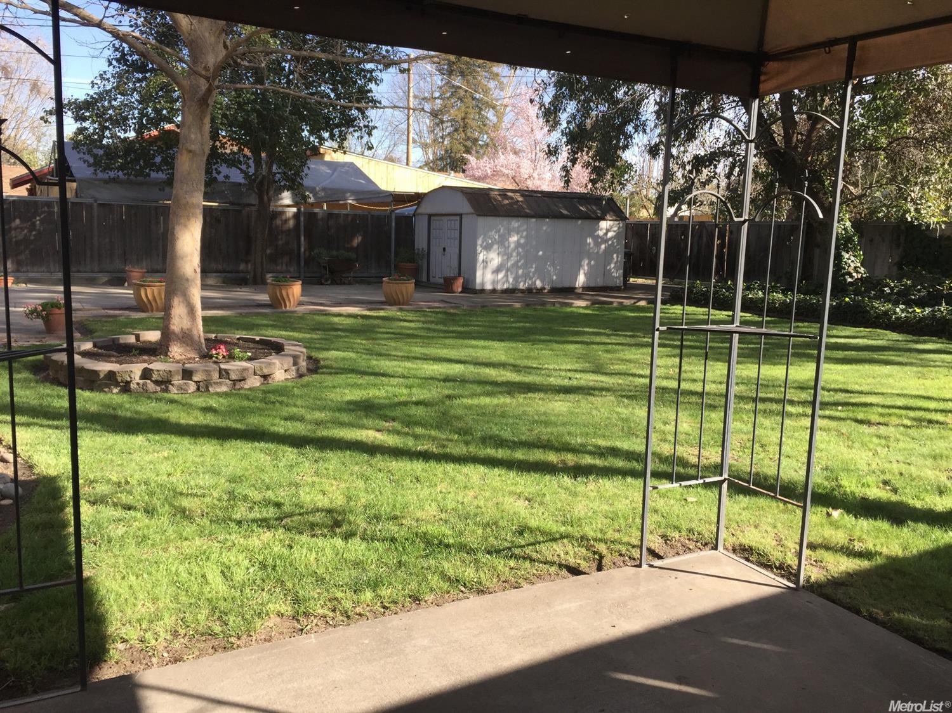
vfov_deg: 48.2
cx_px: 476
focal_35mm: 29
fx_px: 797
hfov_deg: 61.7
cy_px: 356
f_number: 2.2
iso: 32
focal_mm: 4.15
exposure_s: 1/682
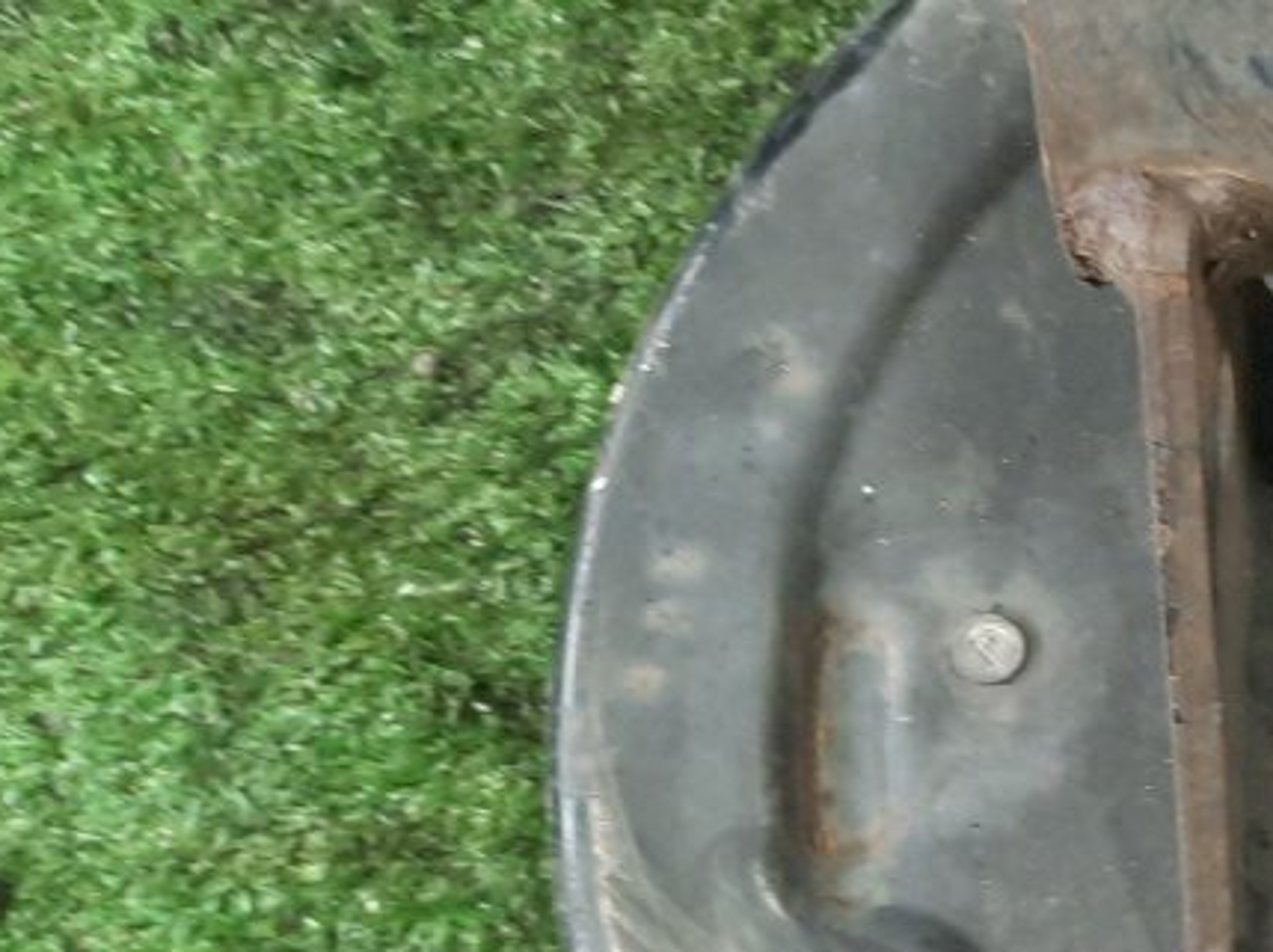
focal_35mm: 84
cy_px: 558
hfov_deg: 19.8
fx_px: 3087
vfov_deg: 17.5
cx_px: 1976
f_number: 2
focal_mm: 4.6
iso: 266
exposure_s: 1/33
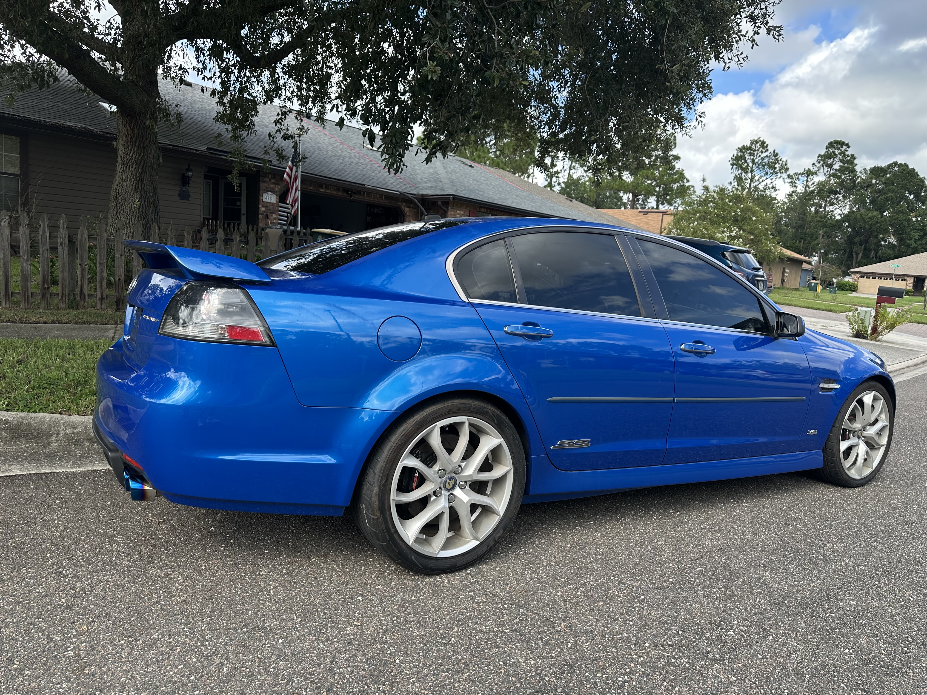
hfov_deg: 71.6
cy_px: 348
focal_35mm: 24
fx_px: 643
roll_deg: -4.4
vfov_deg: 56.8
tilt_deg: -7.9
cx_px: 464
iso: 80
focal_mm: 6.86
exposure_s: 1/864
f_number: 1.78
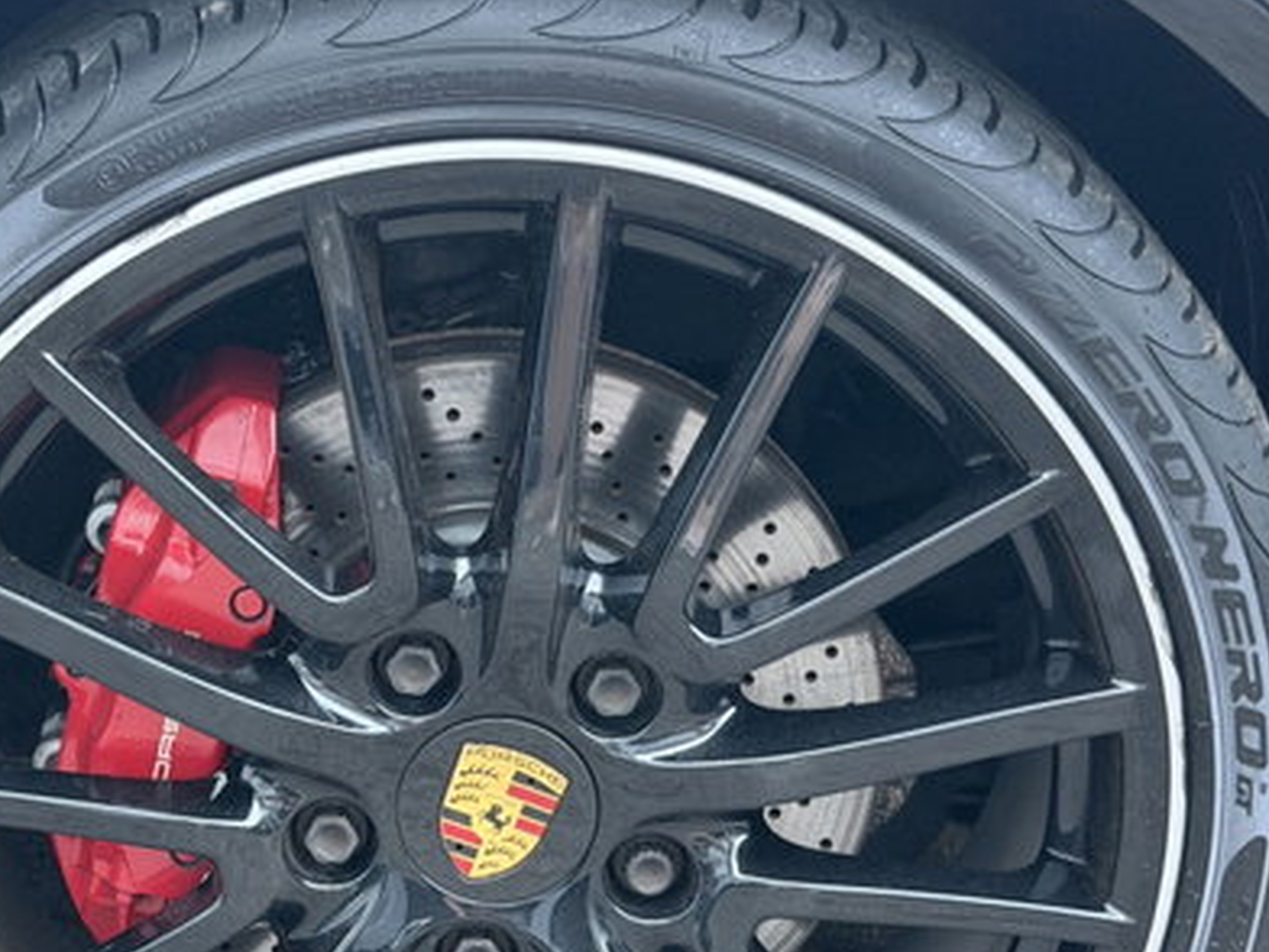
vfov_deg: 15.7
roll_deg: -1.2
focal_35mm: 94
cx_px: 524
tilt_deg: -22.4
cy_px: 712
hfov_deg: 20.8
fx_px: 3446
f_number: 1.78
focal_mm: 6.76
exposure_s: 1/46
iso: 250
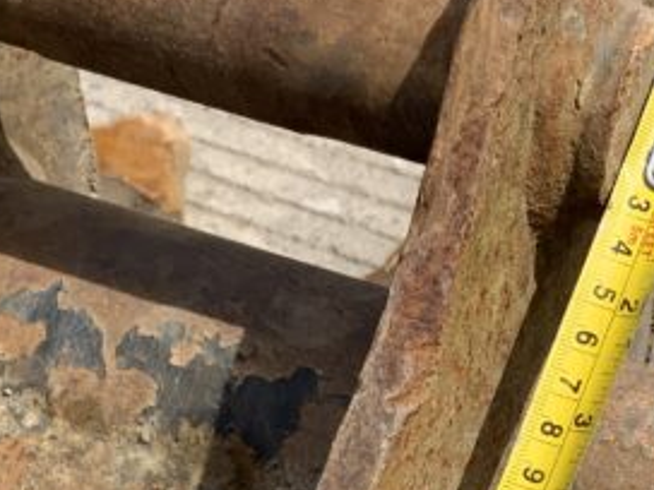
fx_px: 2059
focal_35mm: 109
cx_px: 500
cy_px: 444
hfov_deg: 17.9
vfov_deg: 13.5
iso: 16
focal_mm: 3
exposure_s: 1/1490
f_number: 1.8
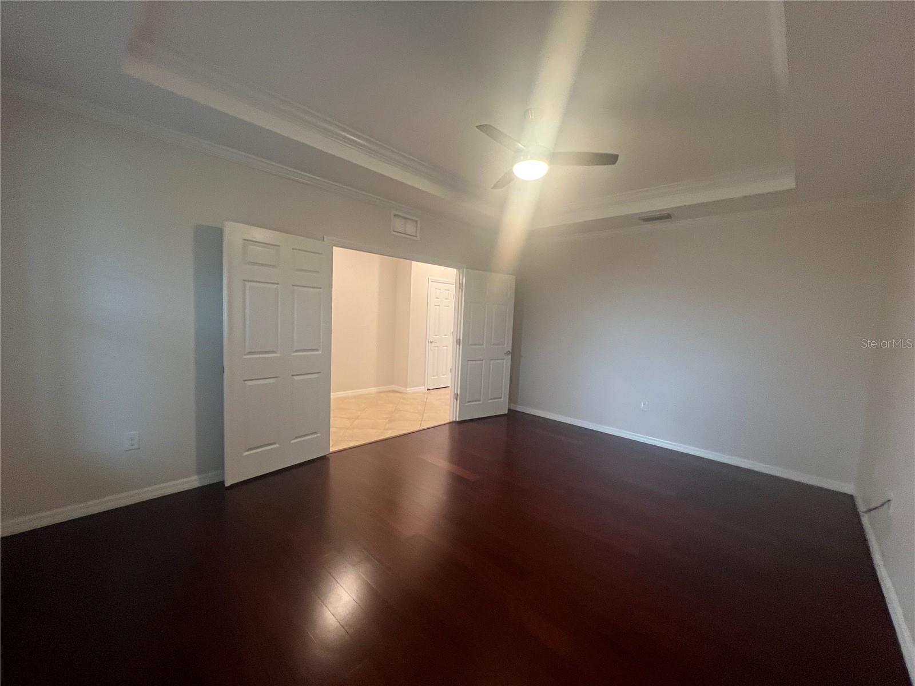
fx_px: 344
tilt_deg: -1.5
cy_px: 343
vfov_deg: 89.9
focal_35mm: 13
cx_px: 458
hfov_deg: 106.2
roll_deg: -2.5
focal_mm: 1.57
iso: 400
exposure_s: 1/60
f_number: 1.8
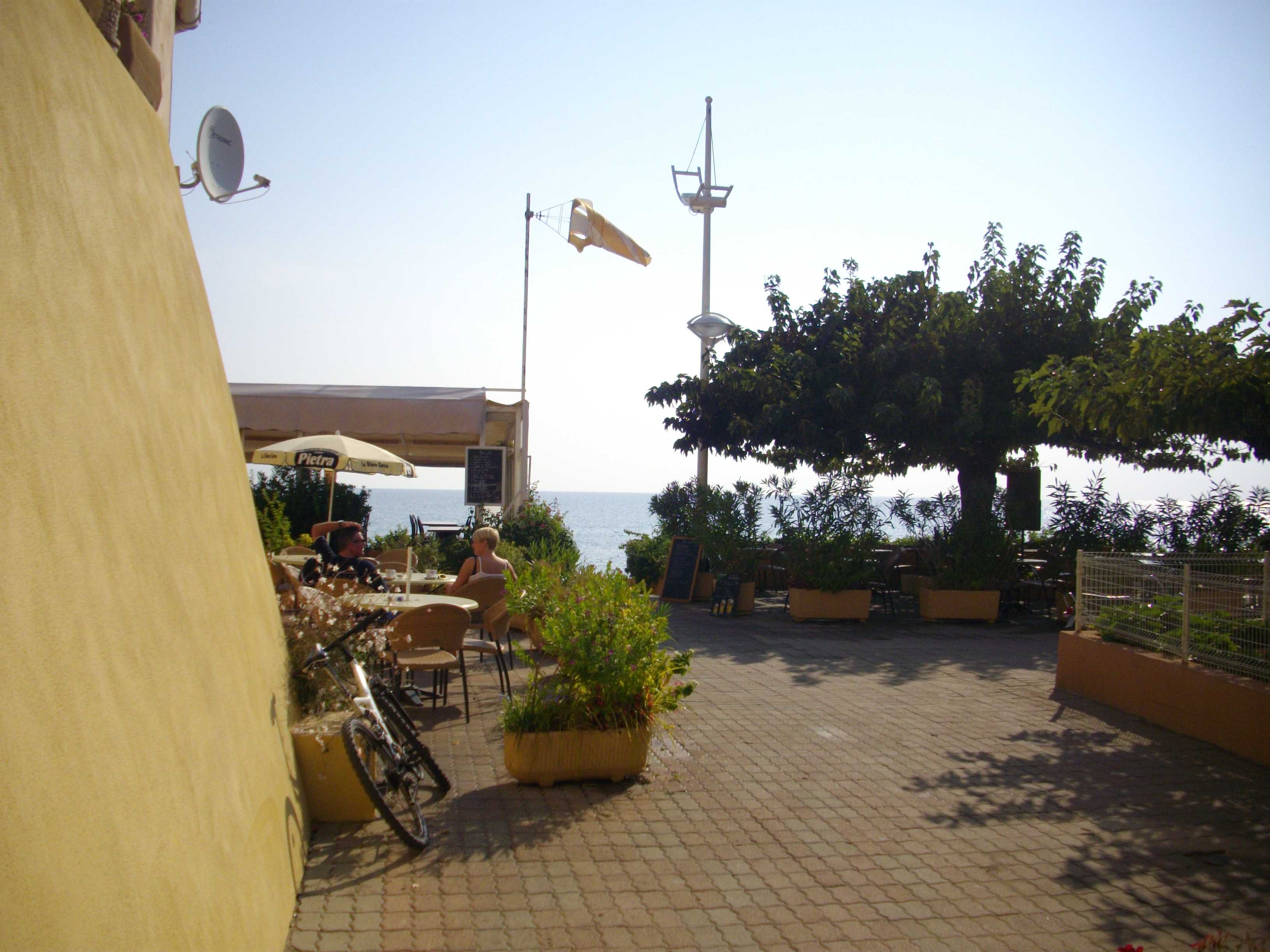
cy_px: 476
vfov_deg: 38.7
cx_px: 635
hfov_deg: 50.1
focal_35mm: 37
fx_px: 1357
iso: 100
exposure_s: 1/800
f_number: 5.6
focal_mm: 6.2
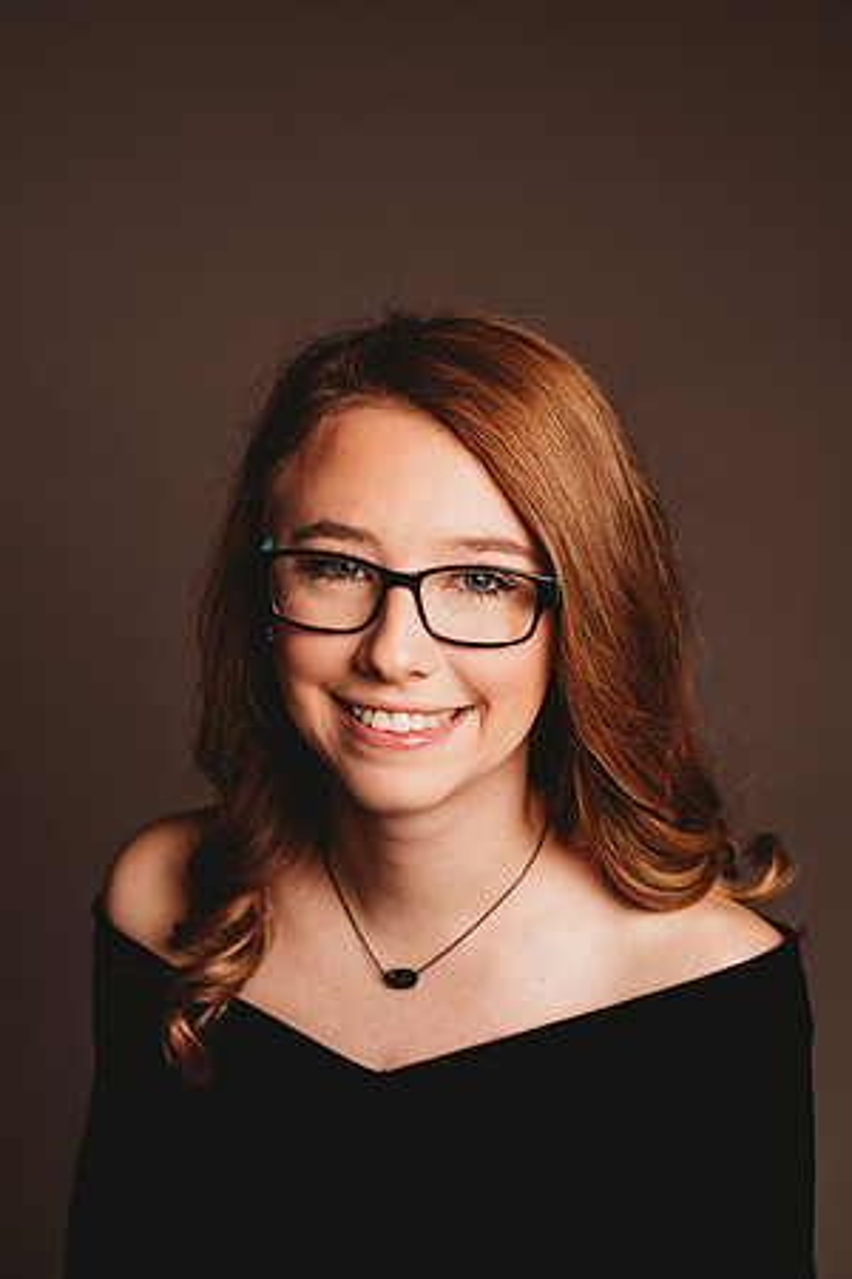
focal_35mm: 85
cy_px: 640
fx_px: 3017
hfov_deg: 16.1
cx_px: 426
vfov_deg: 23.9
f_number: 3.5
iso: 100
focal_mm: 85
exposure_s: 1/160
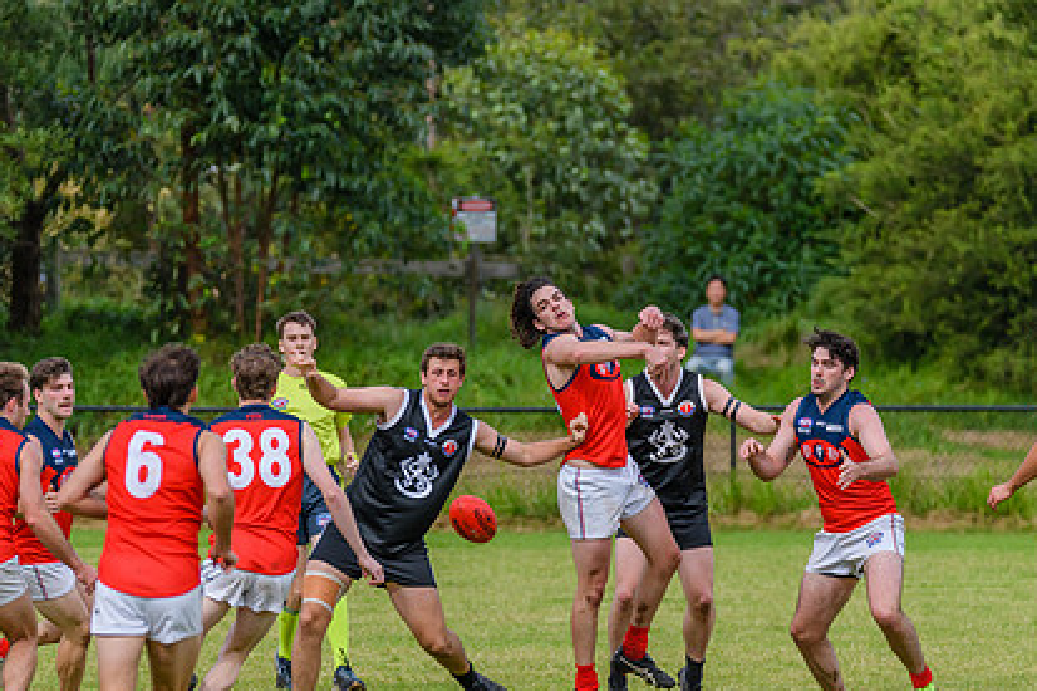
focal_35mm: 455
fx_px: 13101
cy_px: 433
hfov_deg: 4.5
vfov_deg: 3.0
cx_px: 478
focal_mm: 300
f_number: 5.6
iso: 900
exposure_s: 1/2000
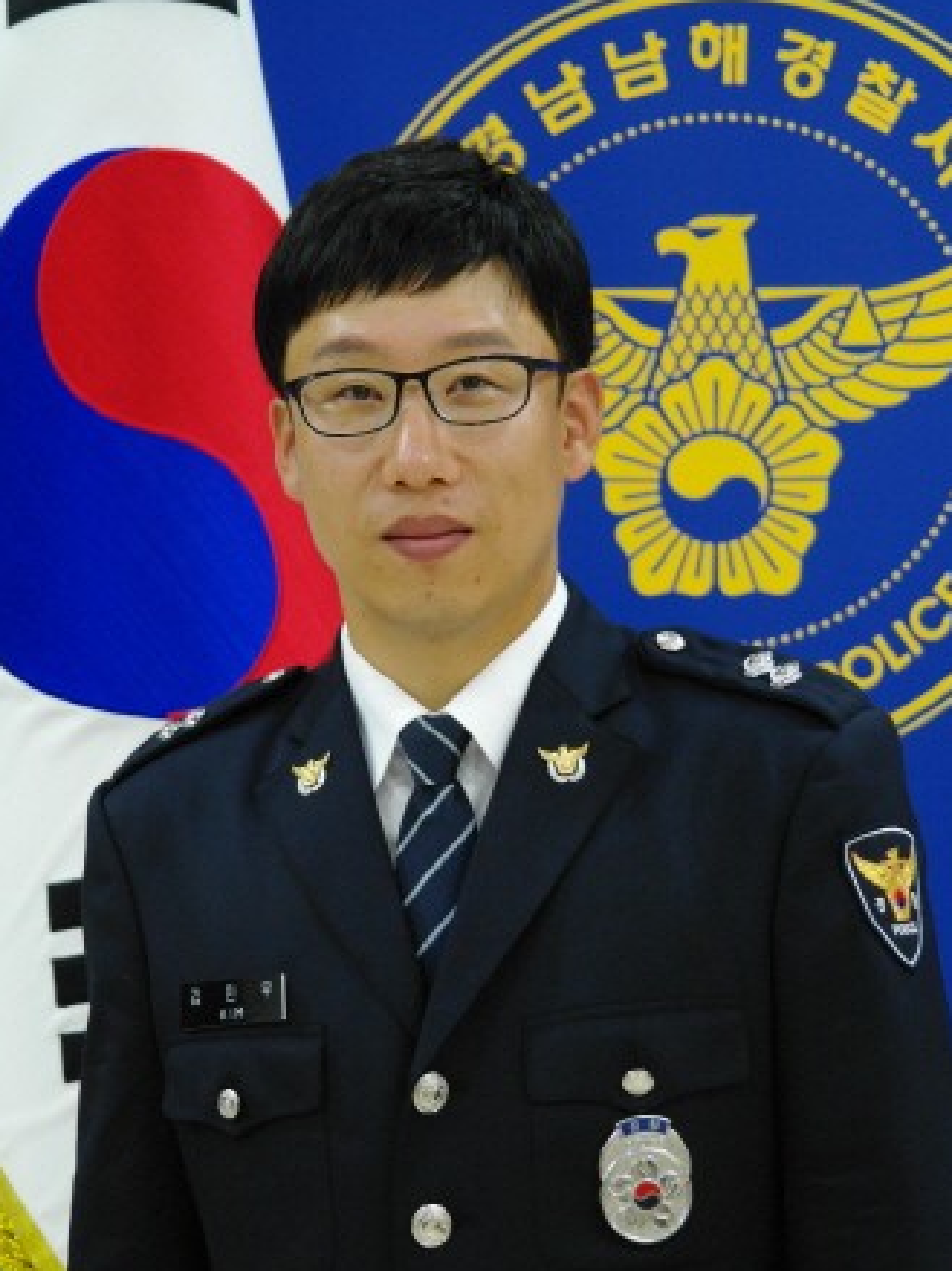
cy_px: 683
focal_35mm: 92
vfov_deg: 21.3
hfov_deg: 16.1
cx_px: 476
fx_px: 3375
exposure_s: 1/15
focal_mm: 55
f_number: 5.6
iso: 640
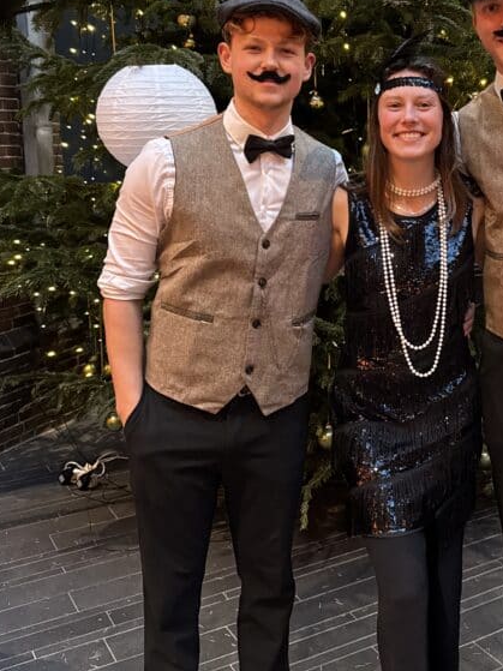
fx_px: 853
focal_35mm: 44
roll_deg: +0.6
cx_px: 395
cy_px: 250
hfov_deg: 32.1
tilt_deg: -8.4
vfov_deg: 42.6
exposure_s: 1/33
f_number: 1.78
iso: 640
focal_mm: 6.76
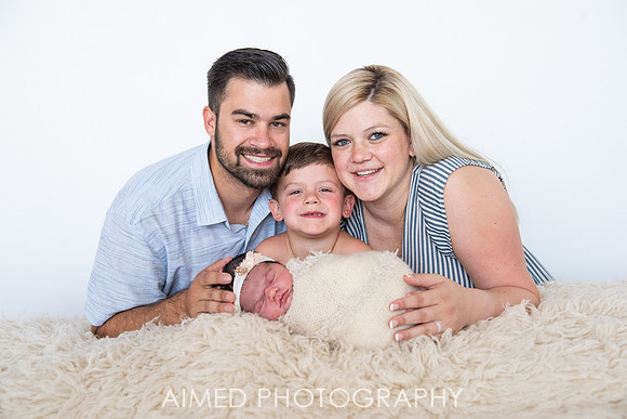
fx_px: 662
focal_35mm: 38
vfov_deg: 35.1
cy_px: 210
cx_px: 314
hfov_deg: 50.7
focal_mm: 38
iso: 1600
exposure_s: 1/160
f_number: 4.5
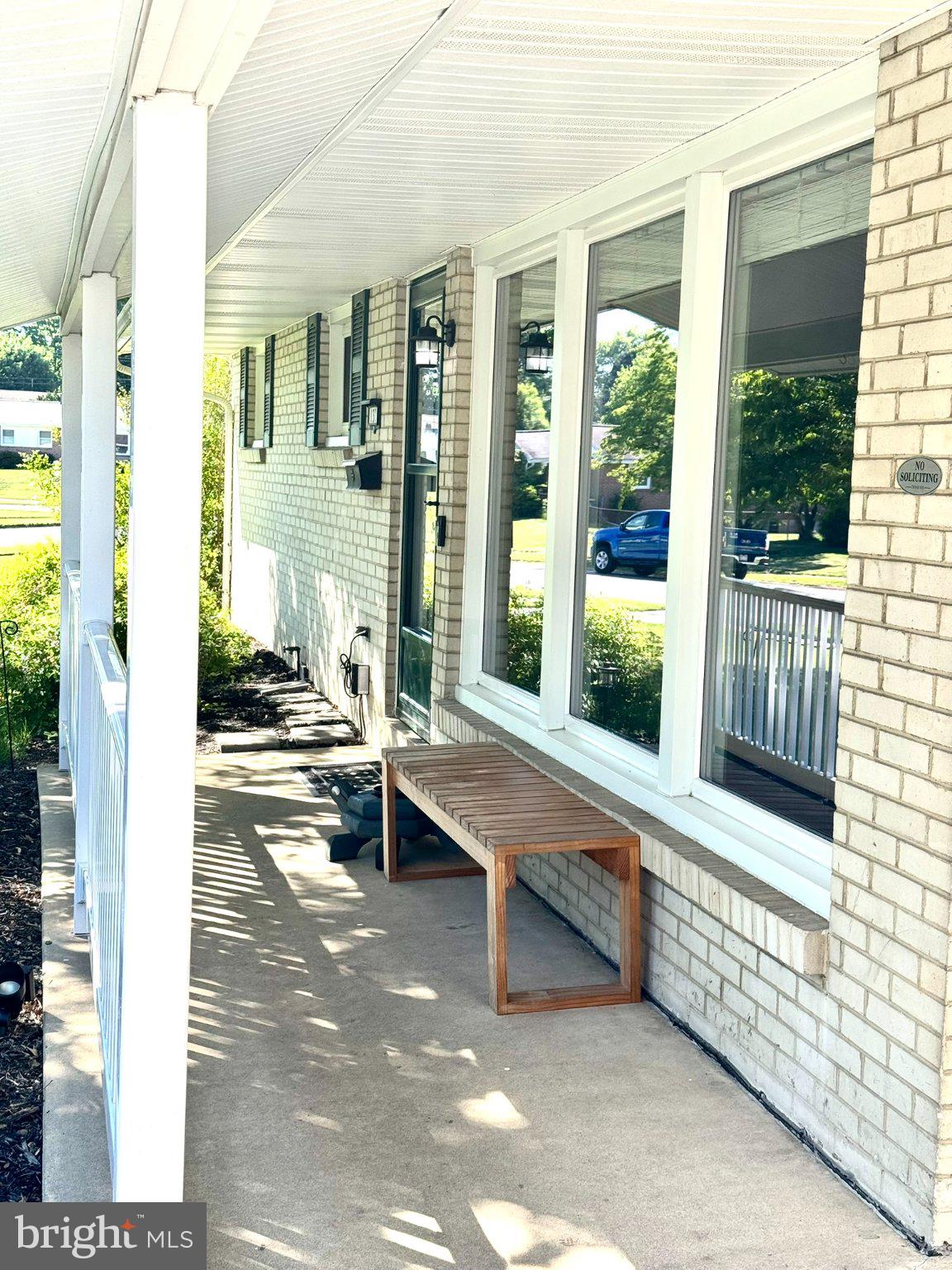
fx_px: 1760
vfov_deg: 39.7
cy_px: 635
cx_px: 476
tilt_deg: -6.5
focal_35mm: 48
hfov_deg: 30.3
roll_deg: -2.2
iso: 64
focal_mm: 6.76
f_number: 1.78
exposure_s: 1/913
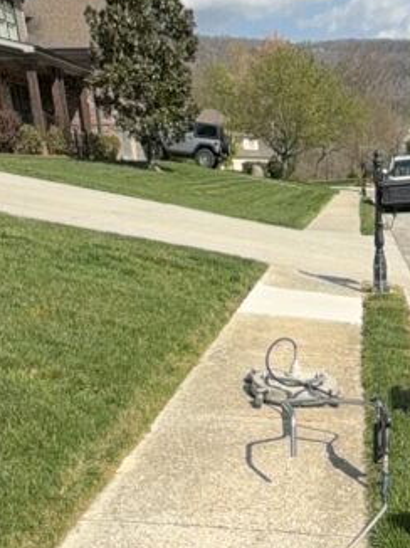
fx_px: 696
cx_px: 306
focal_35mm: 44
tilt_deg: -28.2
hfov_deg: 32.2
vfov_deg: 38.5
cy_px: 540
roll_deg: +1.8
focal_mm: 2.22
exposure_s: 1/952
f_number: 2.2
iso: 16
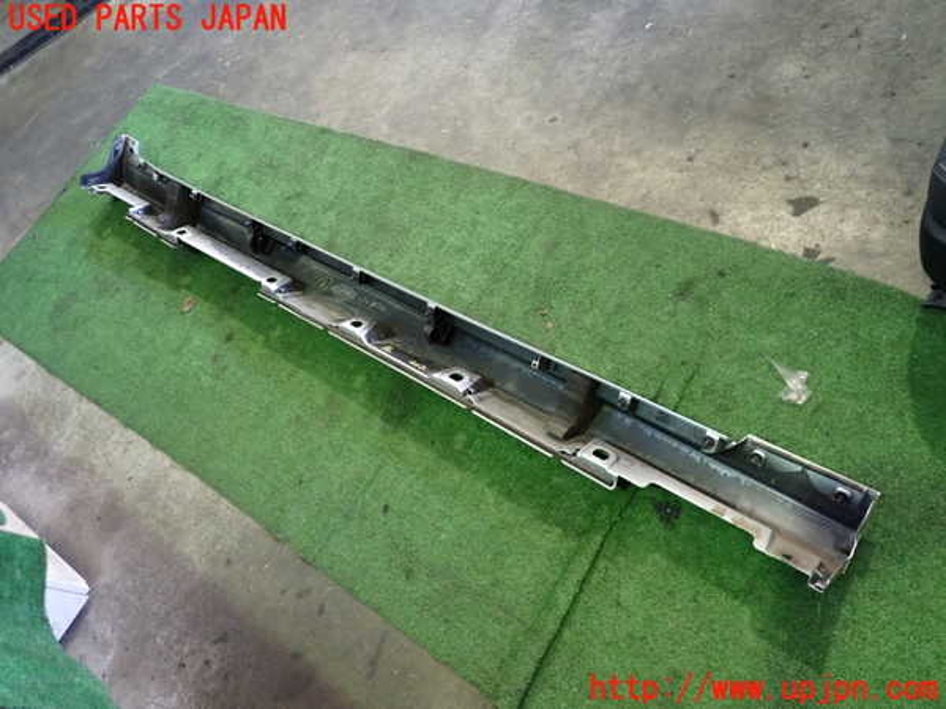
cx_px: 473
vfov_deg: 54.9
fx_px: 683
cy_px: 354
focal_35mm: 25
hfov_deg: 69.4
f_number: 2
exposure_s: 1/30
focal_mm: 4.5
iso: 640
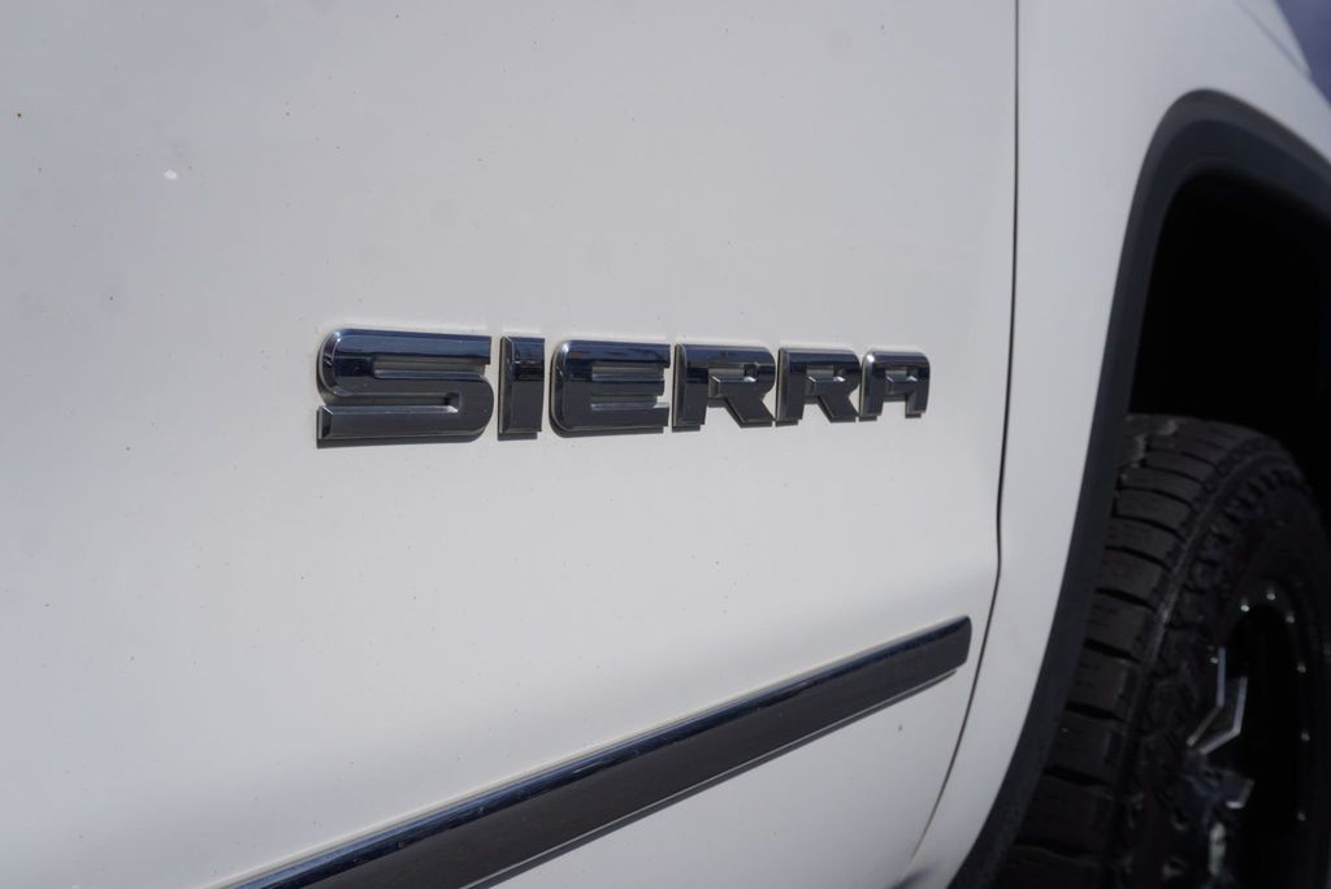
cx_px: 666
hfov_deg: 64.5
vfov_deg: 45.7
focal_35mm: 28
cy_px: 444
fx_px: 1054
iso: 100
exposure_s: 1/1000
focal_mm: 19
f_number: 8
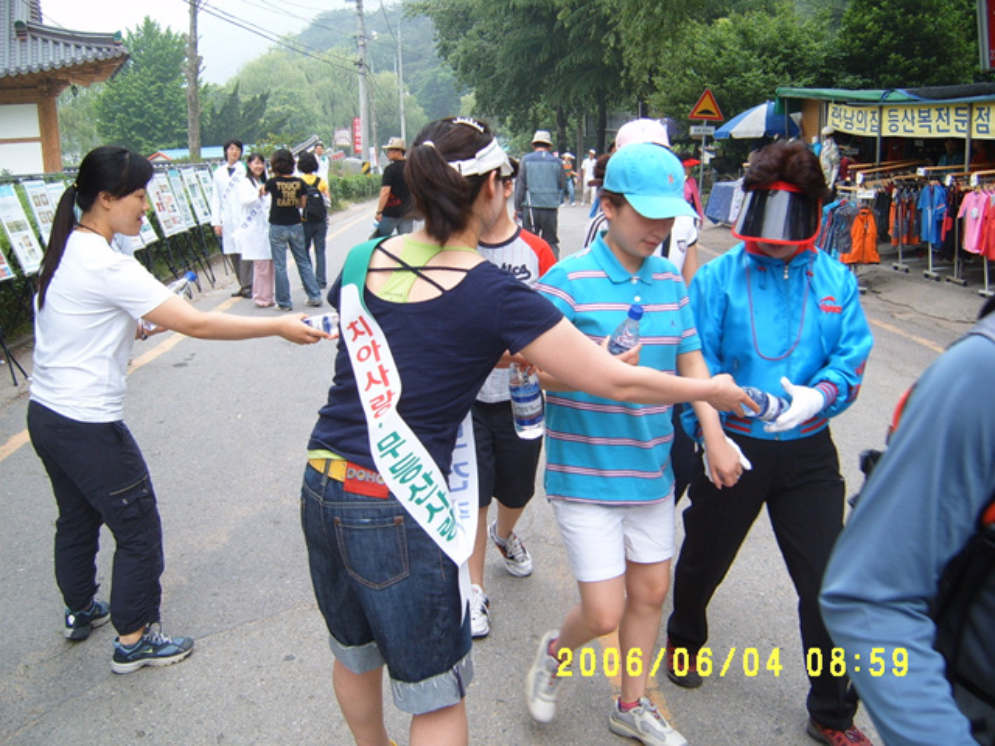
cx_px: 498
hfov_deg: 50.1
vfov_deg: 38.7
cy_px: 373
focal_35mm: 37
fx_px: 1064
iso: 63
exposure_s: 1/125
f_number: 2.9
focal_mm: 6.2
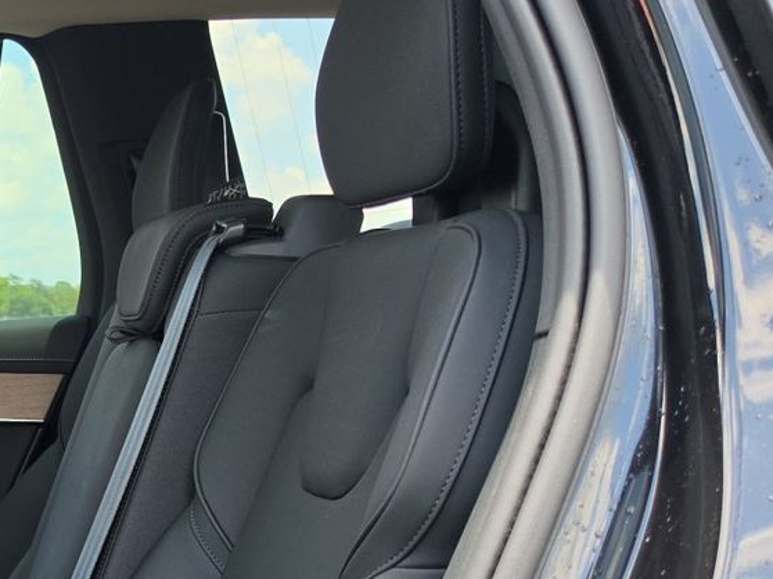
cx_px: -226
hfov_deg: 25.4
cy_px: 630
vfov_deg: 21.2
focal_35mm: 66
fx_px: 1473
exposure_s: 1/159
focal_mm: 6.5
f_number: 1.4
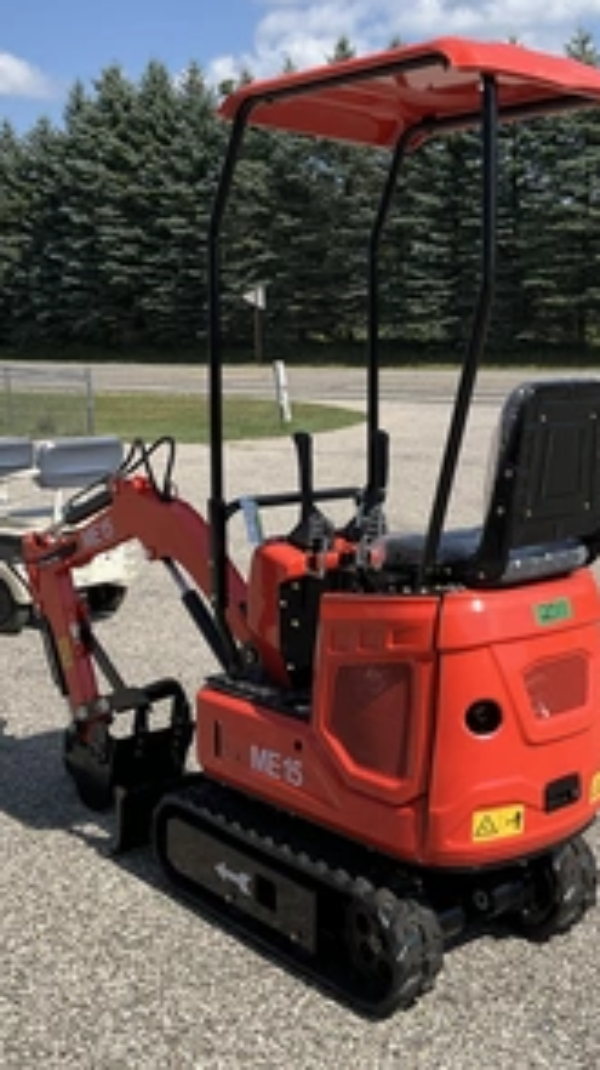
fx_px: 1218
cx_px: 378
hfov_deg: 27.6
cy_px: 539
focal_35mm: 43
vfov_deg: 47.4
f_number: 1.8
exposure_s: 1/1848
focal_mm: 3
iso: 25
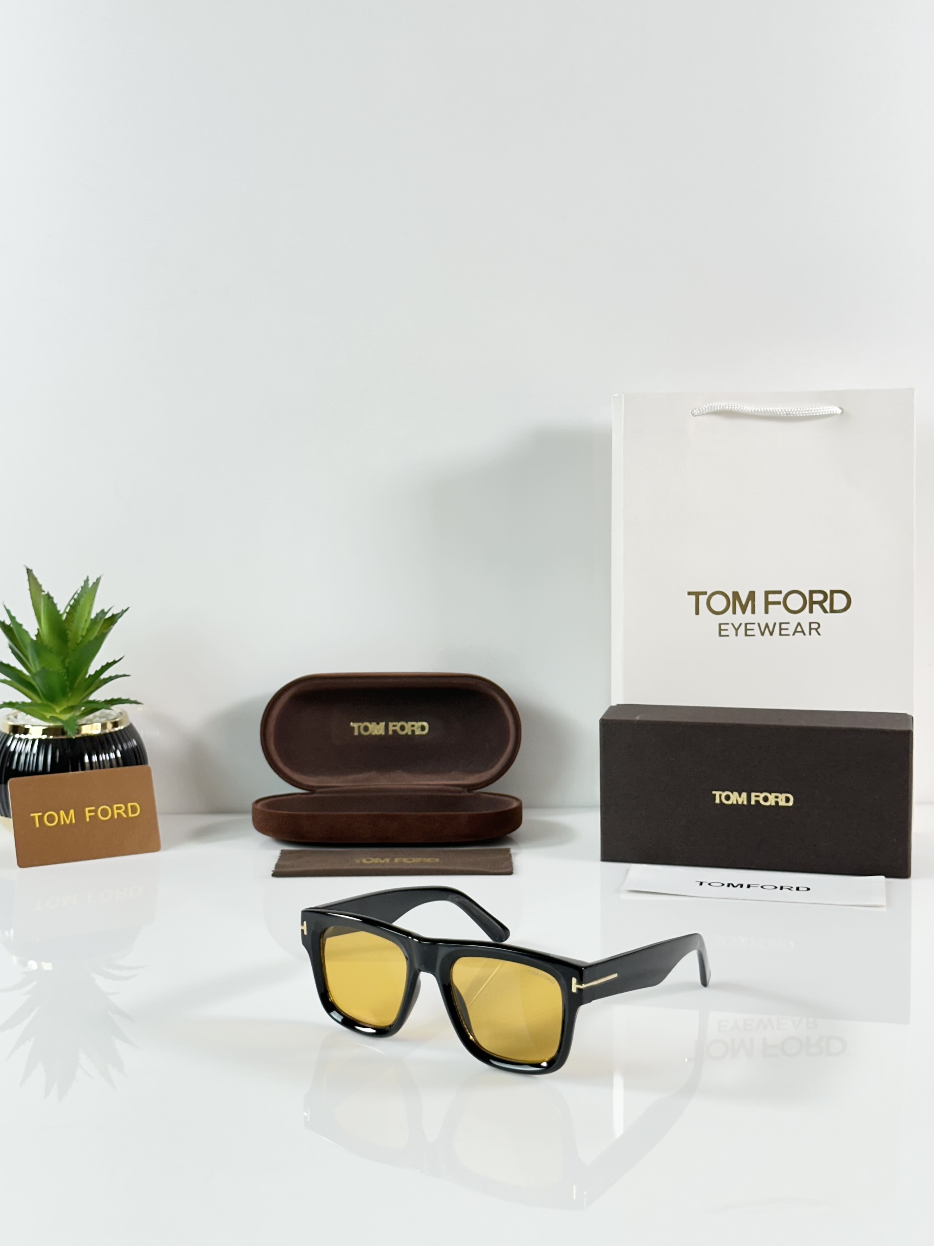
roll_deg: -0.1
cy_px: 623
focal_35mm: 48
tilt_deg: -7.1
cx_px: 467
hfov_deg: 30.3
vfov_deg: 39.7
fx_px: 1727
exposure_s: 1/100
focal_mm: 6.86
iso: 80
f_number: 1.78
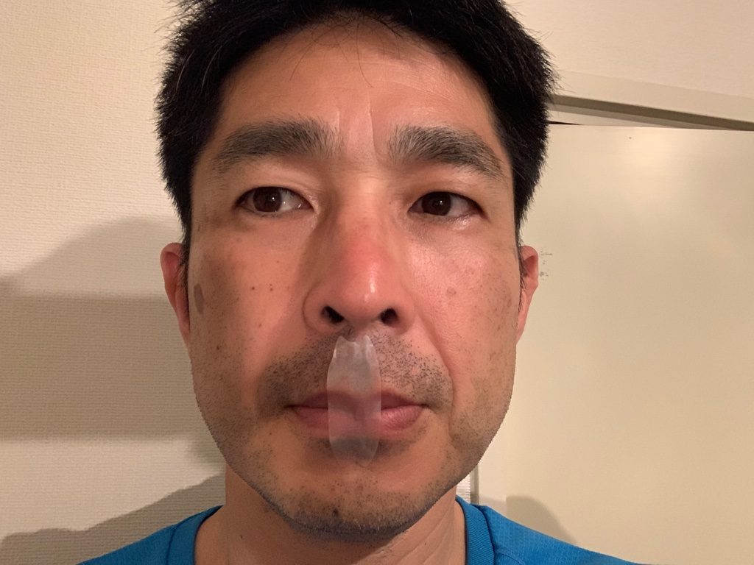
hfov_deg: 56.8
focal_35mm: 32
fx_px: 697
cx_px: 377
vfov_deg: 44.2
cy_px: 282
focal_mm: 2.87
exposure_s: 1/29
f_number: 2.2
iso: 500
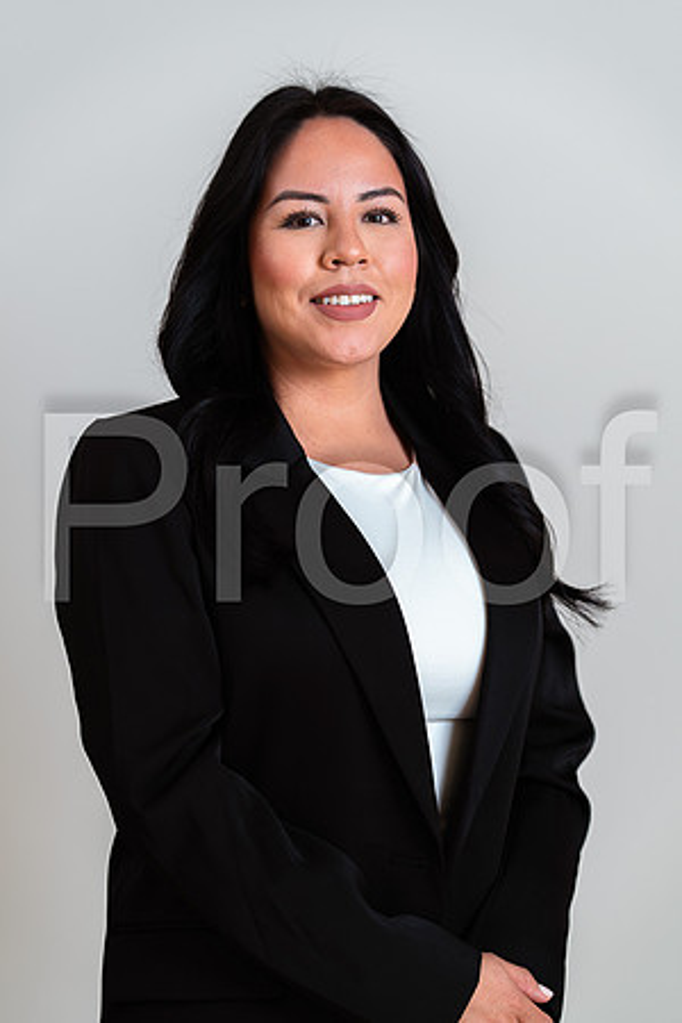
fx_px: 2415
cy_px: 512
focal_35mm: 85
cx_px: 341
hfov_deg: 16.1
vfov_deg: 23.9
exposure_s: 1/160
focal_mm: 85
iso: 50
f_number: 2.5
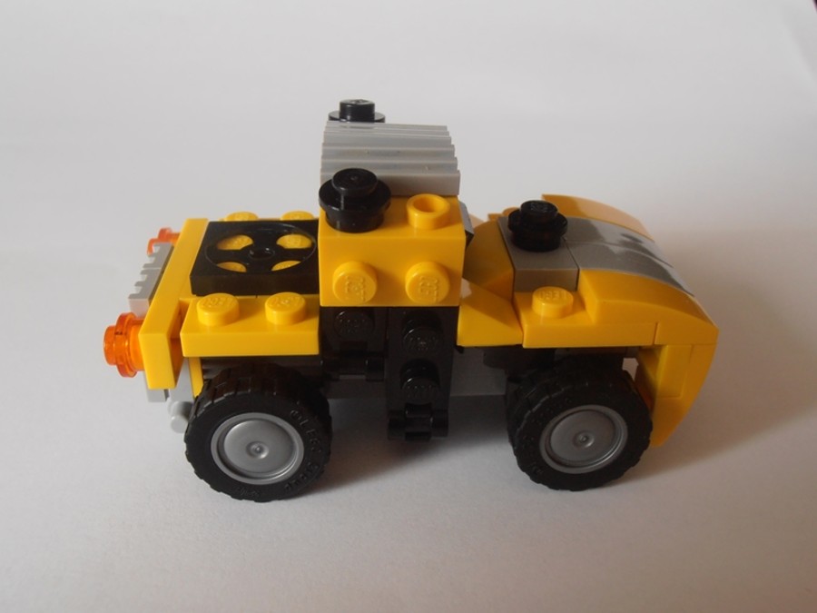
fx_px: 873
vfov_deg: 38.7
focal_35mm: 37
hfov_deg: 50.1
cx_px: 408
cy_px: 306
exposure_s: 1/15
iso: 125
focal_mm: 6.61
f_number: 3.9
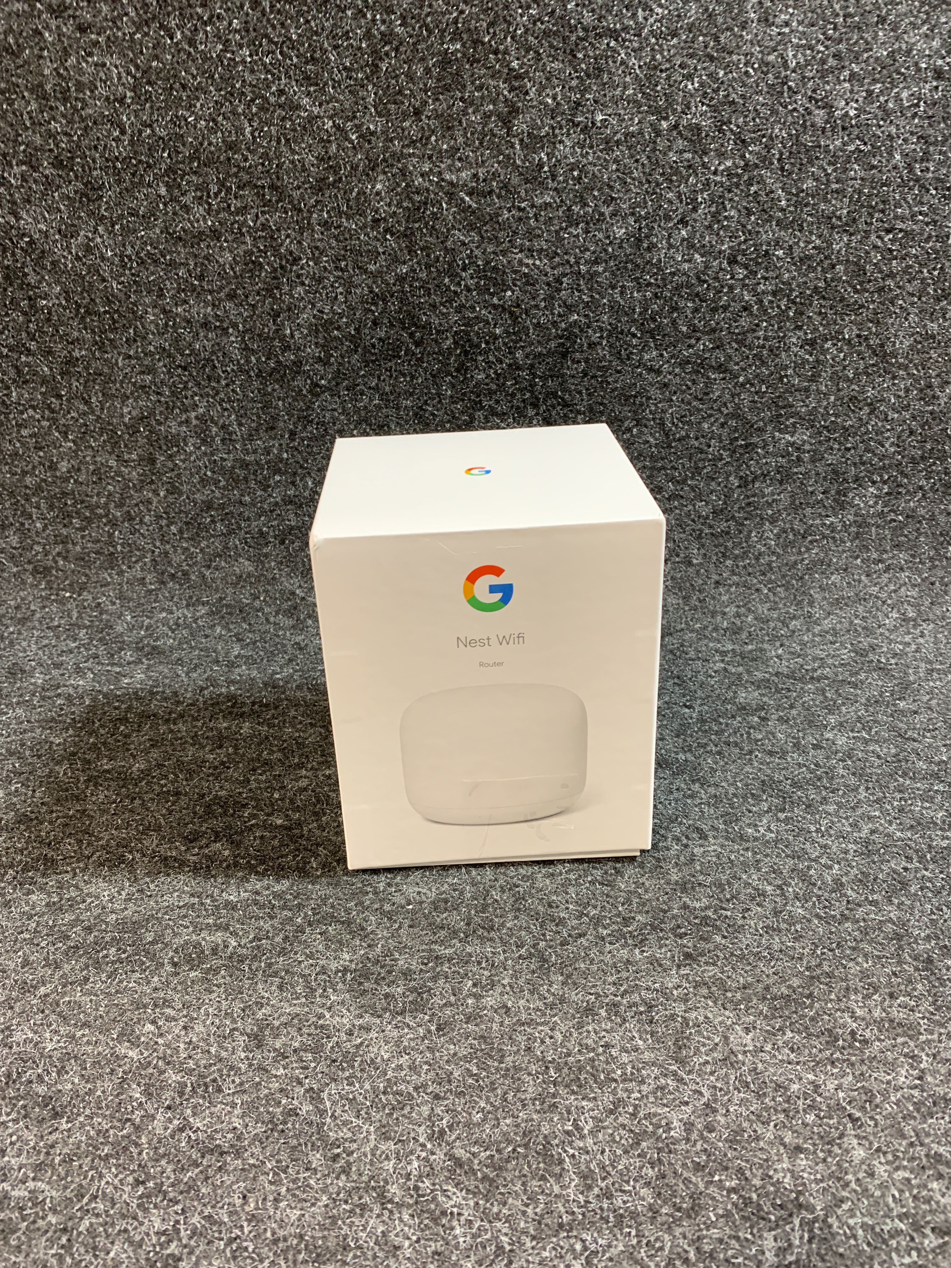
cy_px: 634
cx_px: 476
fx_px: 952
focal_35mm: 26
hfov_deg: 53.1
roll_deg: +1.1
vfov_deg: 67.3
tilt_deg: -26.4
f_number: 1.8
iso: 200
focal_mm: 4.25
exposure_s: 1/50
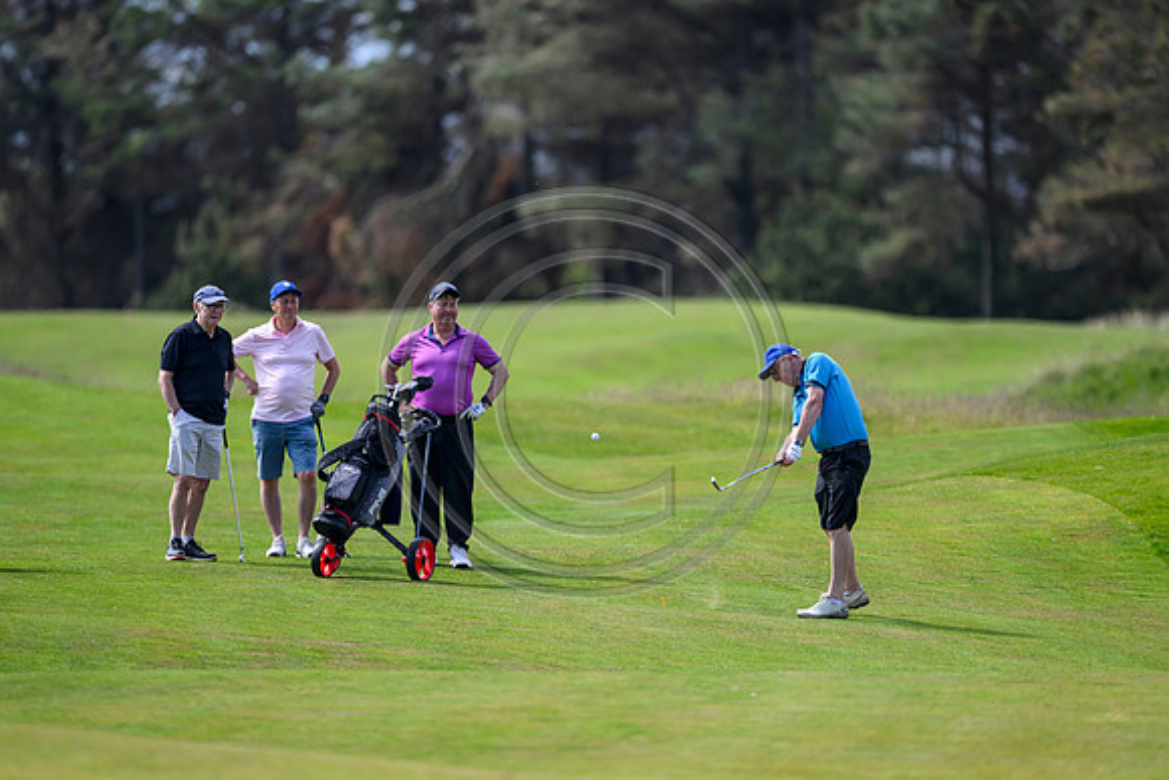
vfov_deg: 2.5
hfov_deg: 3.7
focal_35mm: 560
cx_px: 584
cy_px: 390
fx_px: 18188
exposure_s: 1/2500
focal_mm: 560
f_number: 4
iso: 500
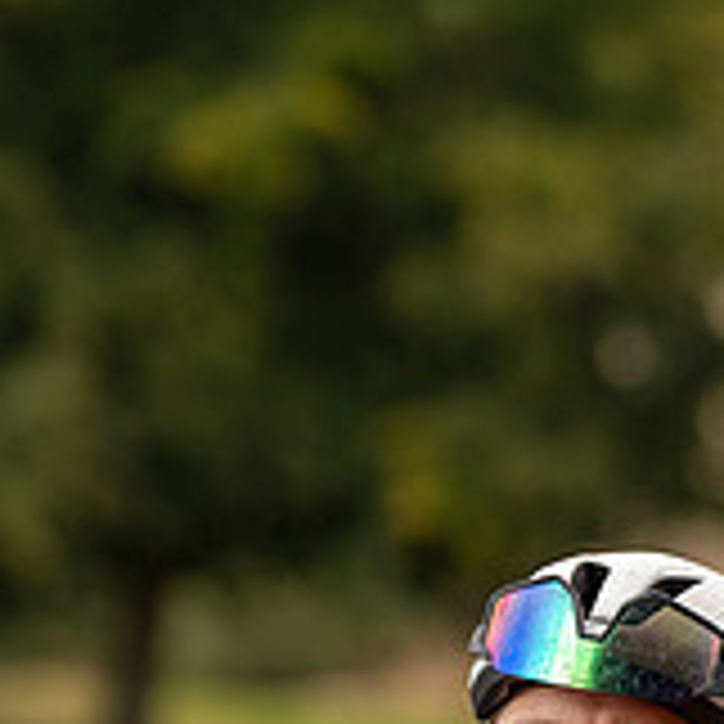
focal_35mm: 321
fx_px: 7596
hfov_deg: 5.5
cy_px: 917
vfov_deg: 5.4
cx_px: 477
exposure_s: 1/1000
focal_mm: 135
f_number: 3.5
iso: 250
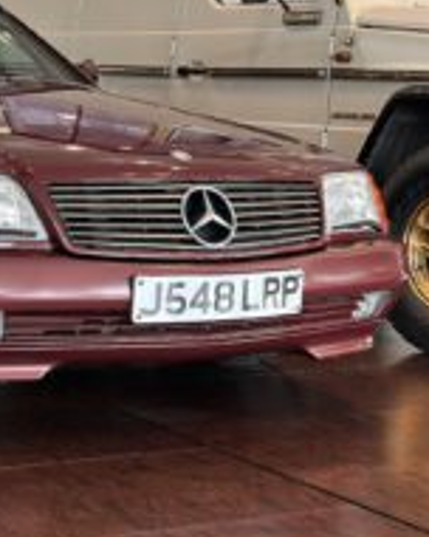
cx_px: -45
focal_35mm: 89
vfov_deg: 21.5
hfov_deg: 16.7
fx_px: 1413
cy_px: 237
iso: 125
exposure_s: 1/83
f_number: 1.78
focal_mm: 6.86
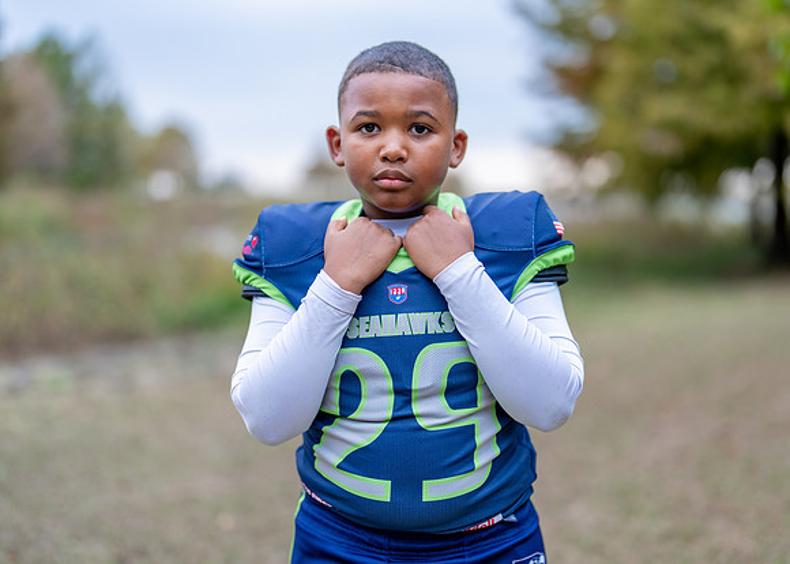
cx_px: 431
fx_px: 1287
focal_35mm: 57
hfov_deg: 34.1
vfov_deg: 24.7
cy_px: 263
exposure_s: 1/500
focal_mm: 50
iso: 200
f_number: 1.2
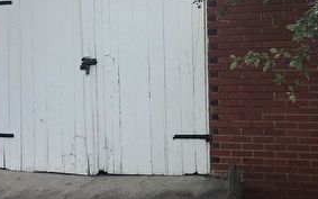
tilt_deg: +0.7
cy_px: 65
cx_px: 142
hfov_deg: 24.6
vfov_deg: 15.5
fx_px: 728
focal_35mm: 84
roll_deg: +1.7
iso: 20
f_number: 1.8
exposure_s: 1/366
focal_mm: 4
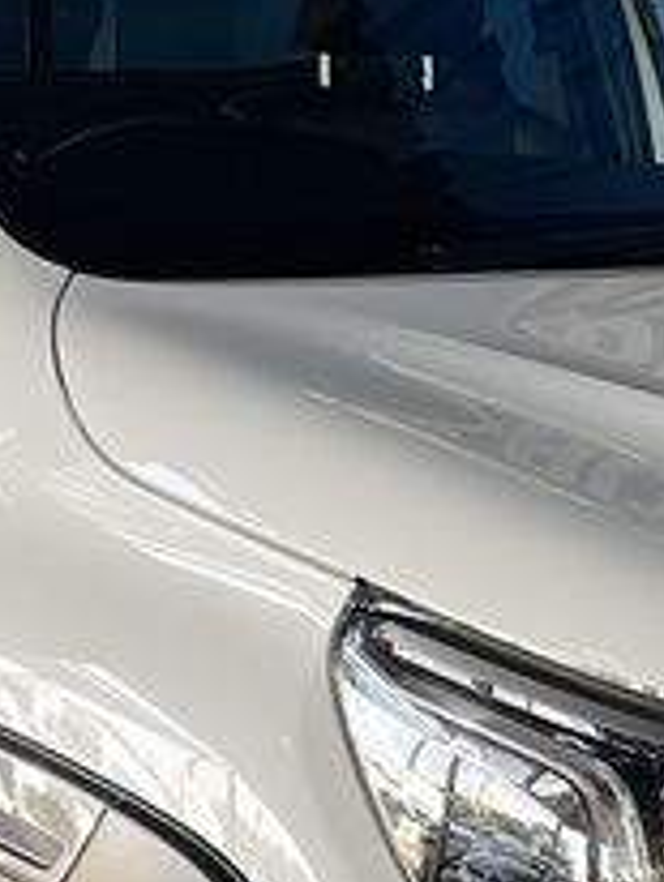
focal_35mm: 124
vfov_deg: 15.5
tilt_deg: -15.7
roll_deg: -0.5
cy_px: 908
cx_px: 741
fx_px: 3165
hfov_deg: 11.8
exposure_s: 1/121
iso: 64
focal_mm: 5.1
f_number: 1.6
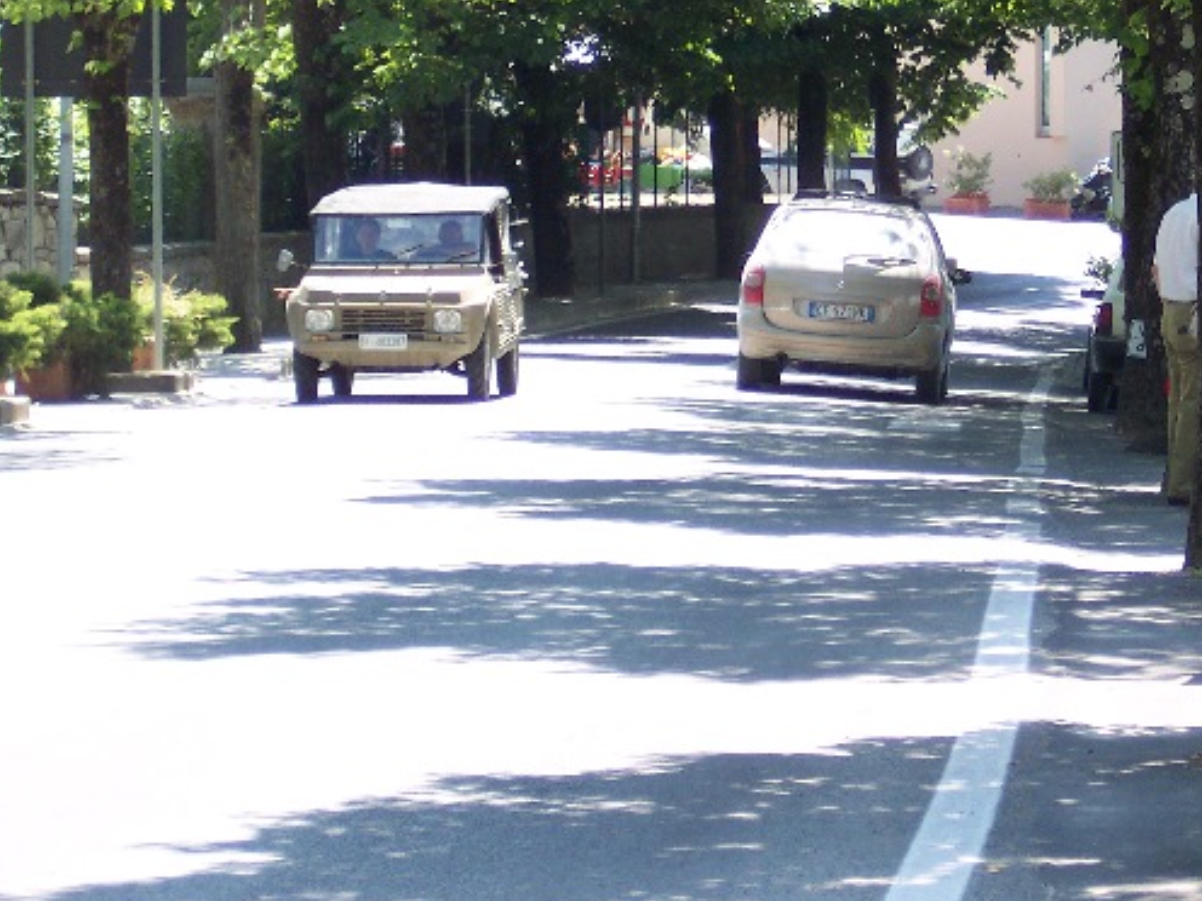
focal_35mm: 184
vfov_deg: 8.1
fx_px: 6389
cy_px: 208
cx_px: 885
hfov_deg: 10.7
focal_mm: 24
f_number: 4.8
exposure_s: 1/180
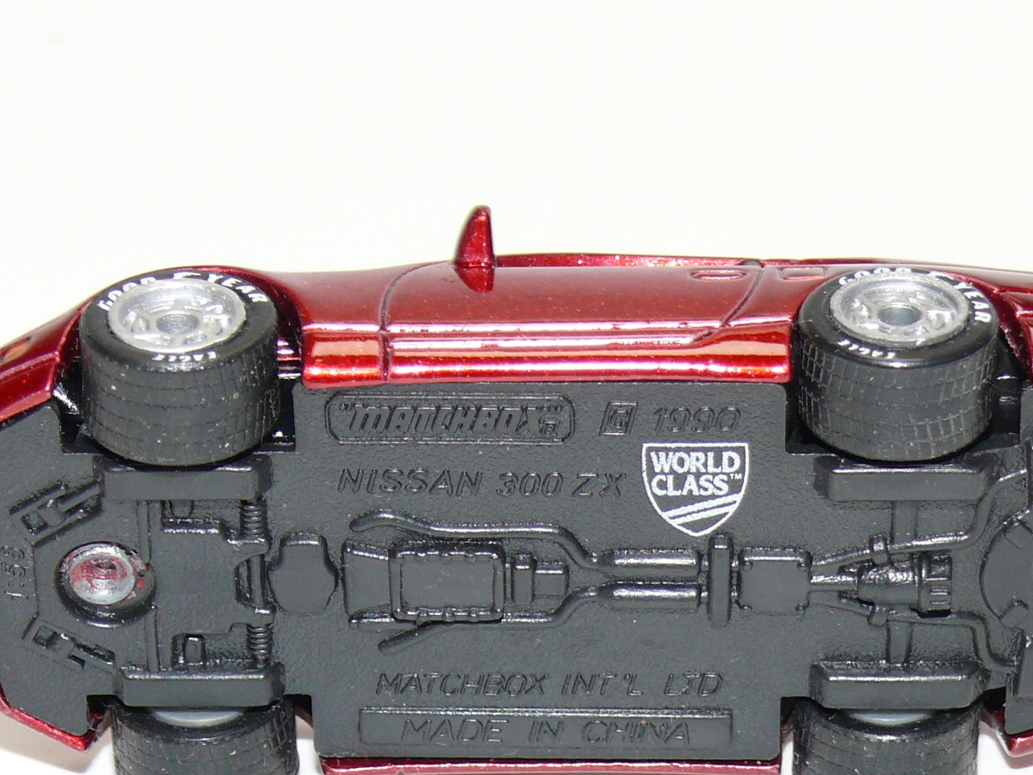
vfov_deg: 10.5
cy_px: 512
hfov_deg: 14.0
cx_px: 561
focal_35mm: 141
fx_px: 4208
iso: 100
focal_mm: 13.5
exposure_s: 1/30
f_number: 4
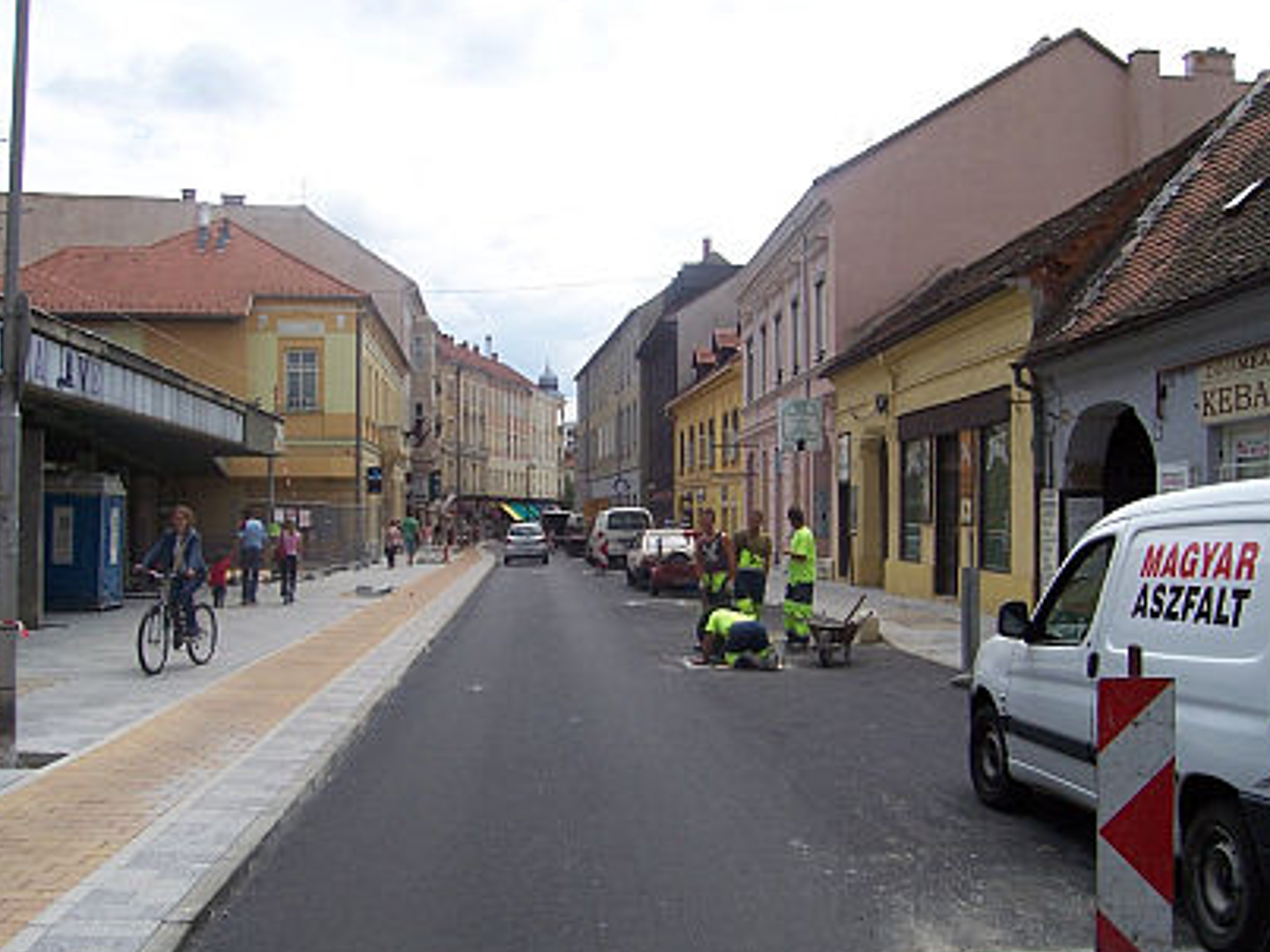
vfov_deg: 37.7
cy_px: 520
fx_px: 1394
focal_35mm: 38
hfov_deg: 49.0
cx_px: 637
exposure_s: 1/500
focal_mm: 5.6
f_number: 5.6
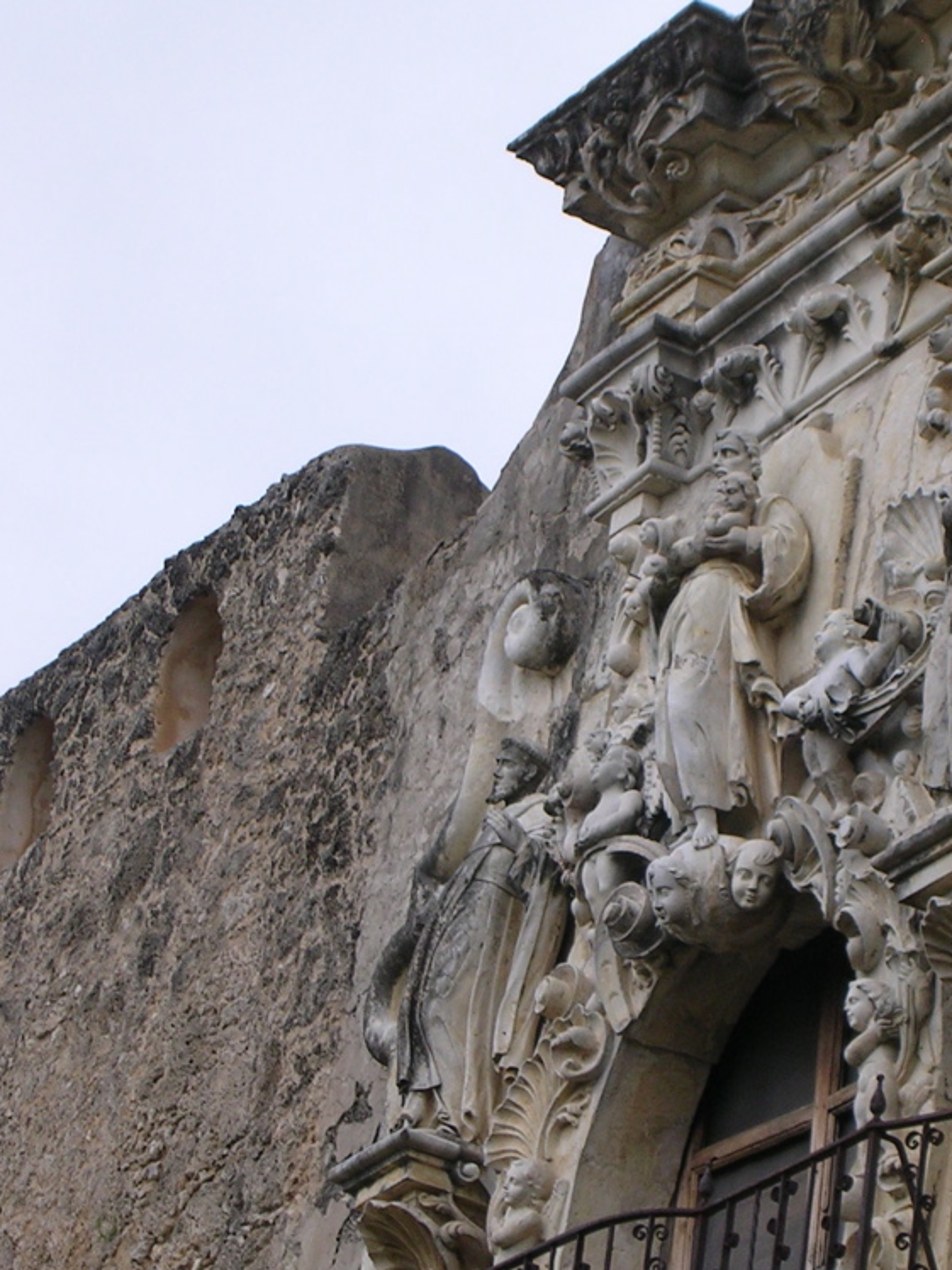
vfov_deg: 12.0
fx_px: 6014
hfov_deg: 9.0
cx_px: 594
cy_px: 778
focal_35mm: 164
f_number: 4.9
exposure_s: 1/62.1
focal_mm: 17.4
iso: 50
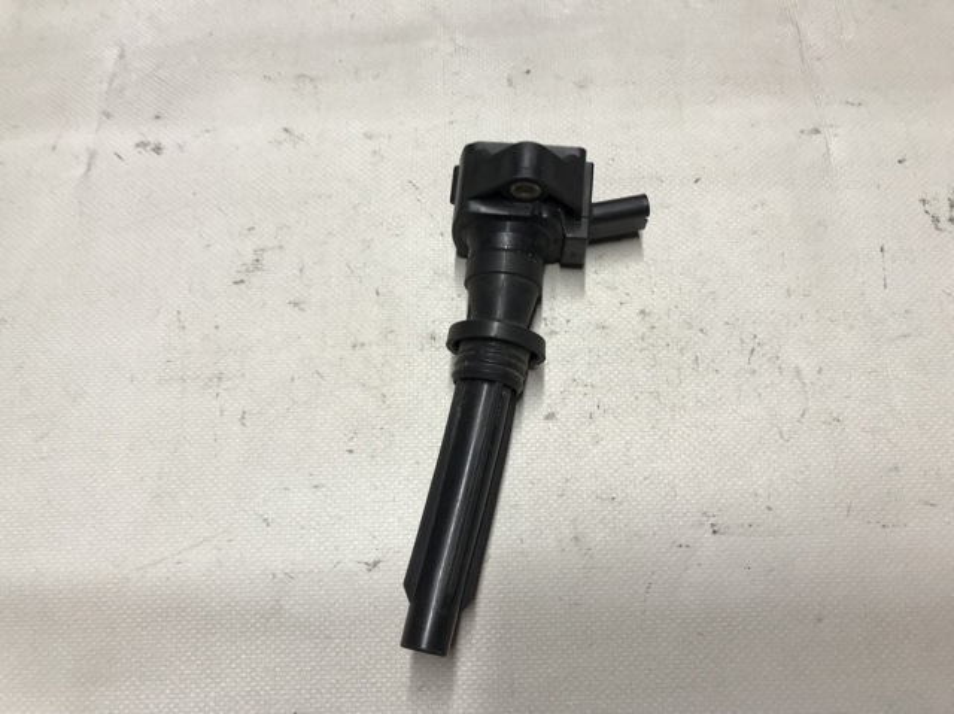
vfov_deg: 49.7
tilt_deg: -70.0
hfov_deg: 63.5
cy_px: 357
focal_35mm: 28
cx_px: 477
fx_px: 771
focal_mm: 3.99
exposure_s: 1/50
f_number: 1.8
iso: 32
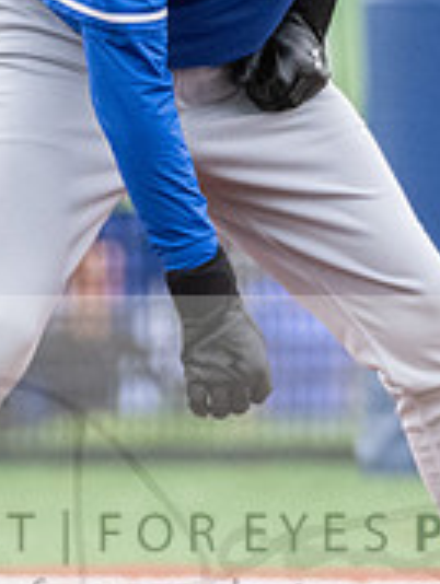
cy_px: 132
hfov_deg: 0.8
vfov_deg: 1.1
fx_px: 31329
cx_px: -90
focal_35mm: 1853
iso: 5000
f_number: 5.6
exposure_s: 1/1000
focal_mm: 440
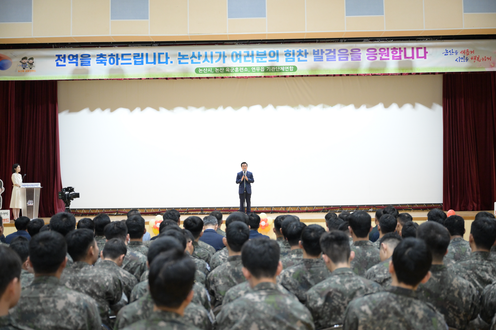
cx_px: 248
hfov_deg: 44.5
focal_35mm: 44
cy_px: 165
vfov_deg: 30.5
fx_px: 606
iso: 2500
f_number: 2.8
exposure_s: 1/160
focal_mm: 44
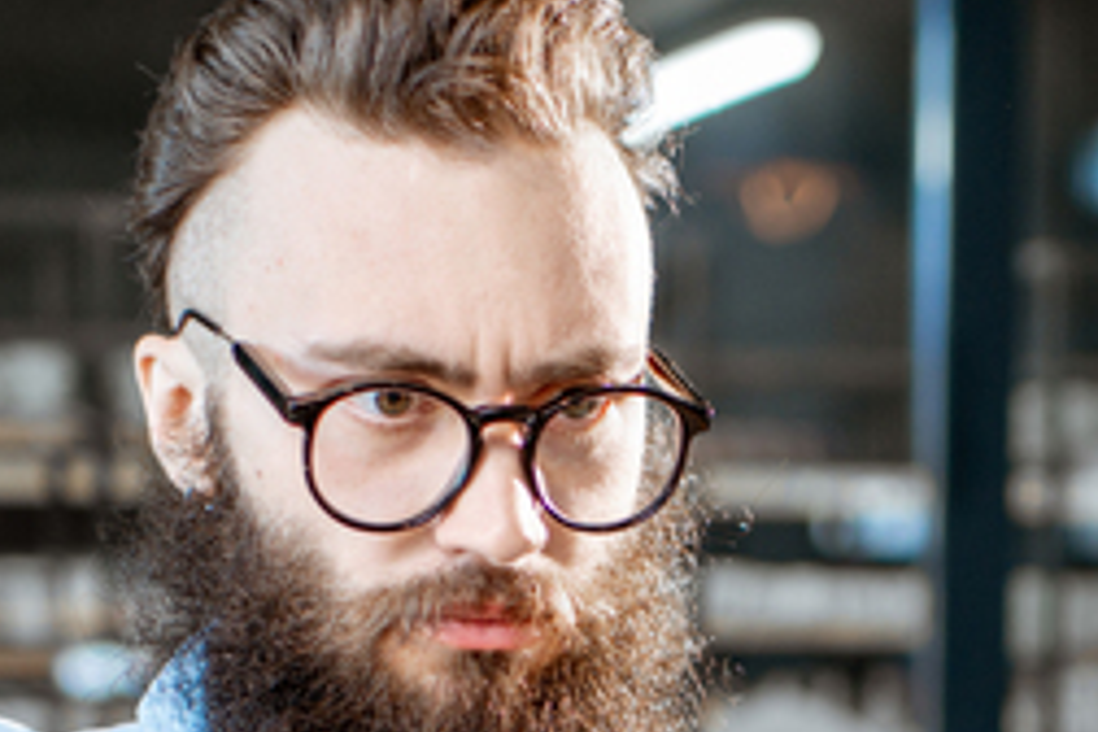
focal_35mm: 111
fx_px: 3385
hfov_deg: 18.3
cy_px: 1063
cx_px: 850
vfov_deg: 11.8
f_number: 2
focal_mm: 35
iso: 200
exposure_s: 1/160
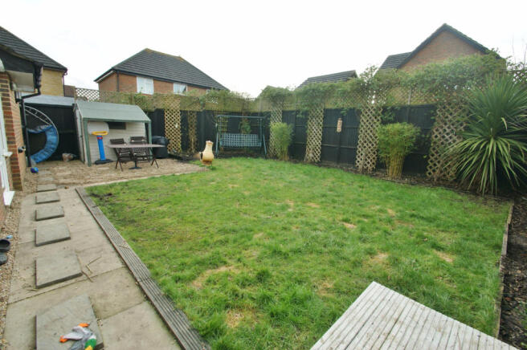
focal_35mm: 15
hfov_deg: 100.4
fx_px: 219
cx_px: 264
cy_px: 175
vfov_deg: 77.2
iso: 100
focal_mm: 10
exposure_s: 1/60
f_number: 7.1
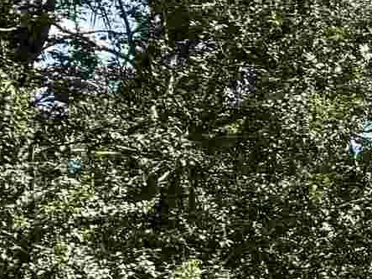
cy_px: 240
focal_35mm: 166
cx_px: 1181
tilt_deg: +8.2
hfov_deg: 9.1
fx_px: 1784
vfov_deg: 8.9
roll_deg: +0.6
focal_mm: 6.76
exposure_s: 1/3425
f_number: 1.78
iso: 80
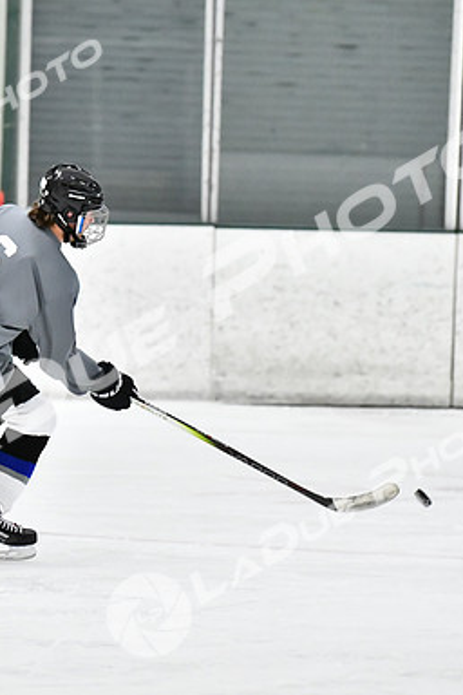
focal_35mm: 340
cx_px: 103
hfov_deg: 4.0
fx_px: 6559
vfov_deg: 6.1
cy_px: 348
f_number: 2.8
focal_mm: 150
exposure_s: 1/1250
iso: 5000
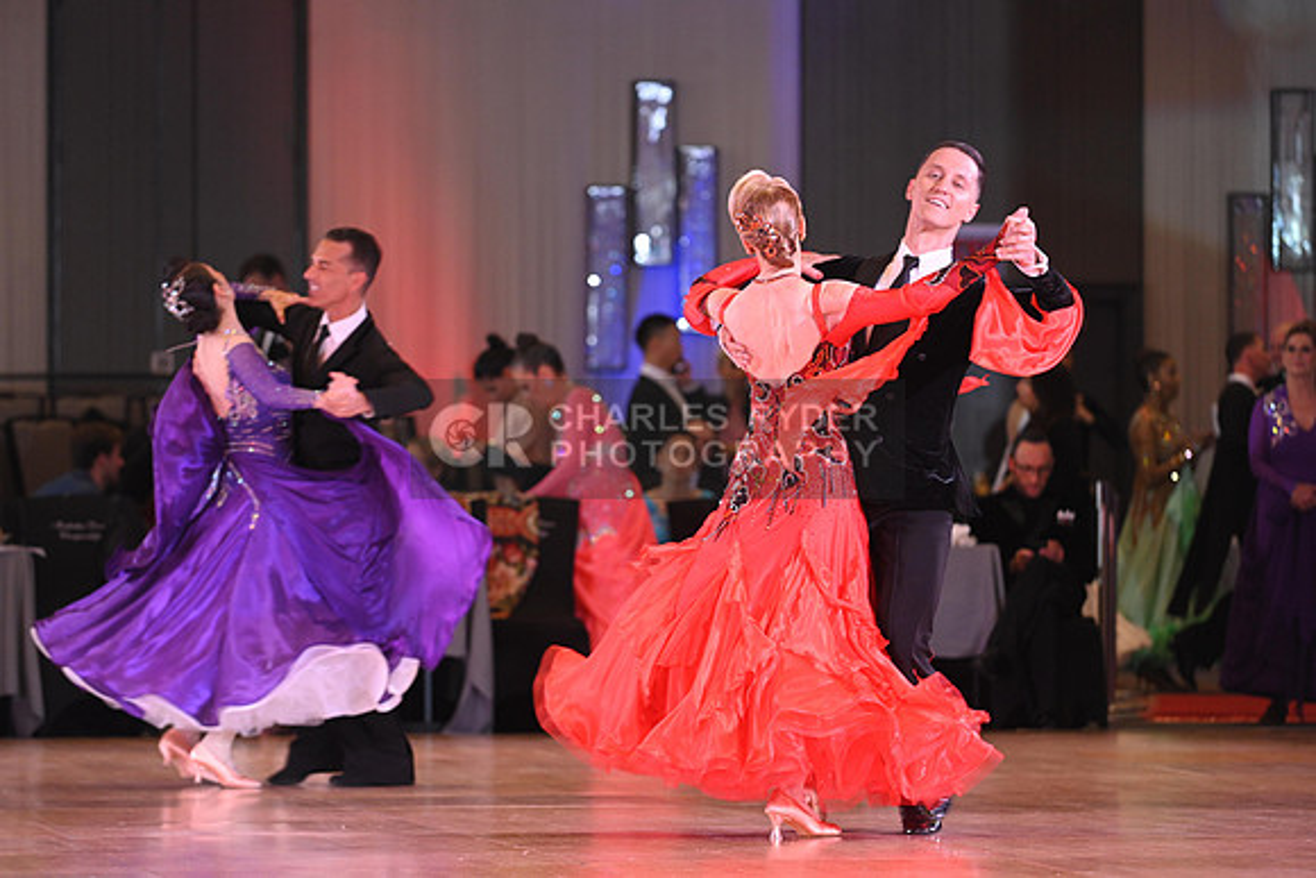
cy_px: 439
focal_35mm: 200
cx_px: 658
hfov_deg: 10.3
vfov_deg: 6.9
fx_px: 7312
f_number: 4.5
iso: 1600
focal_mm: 200
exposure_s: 1/200
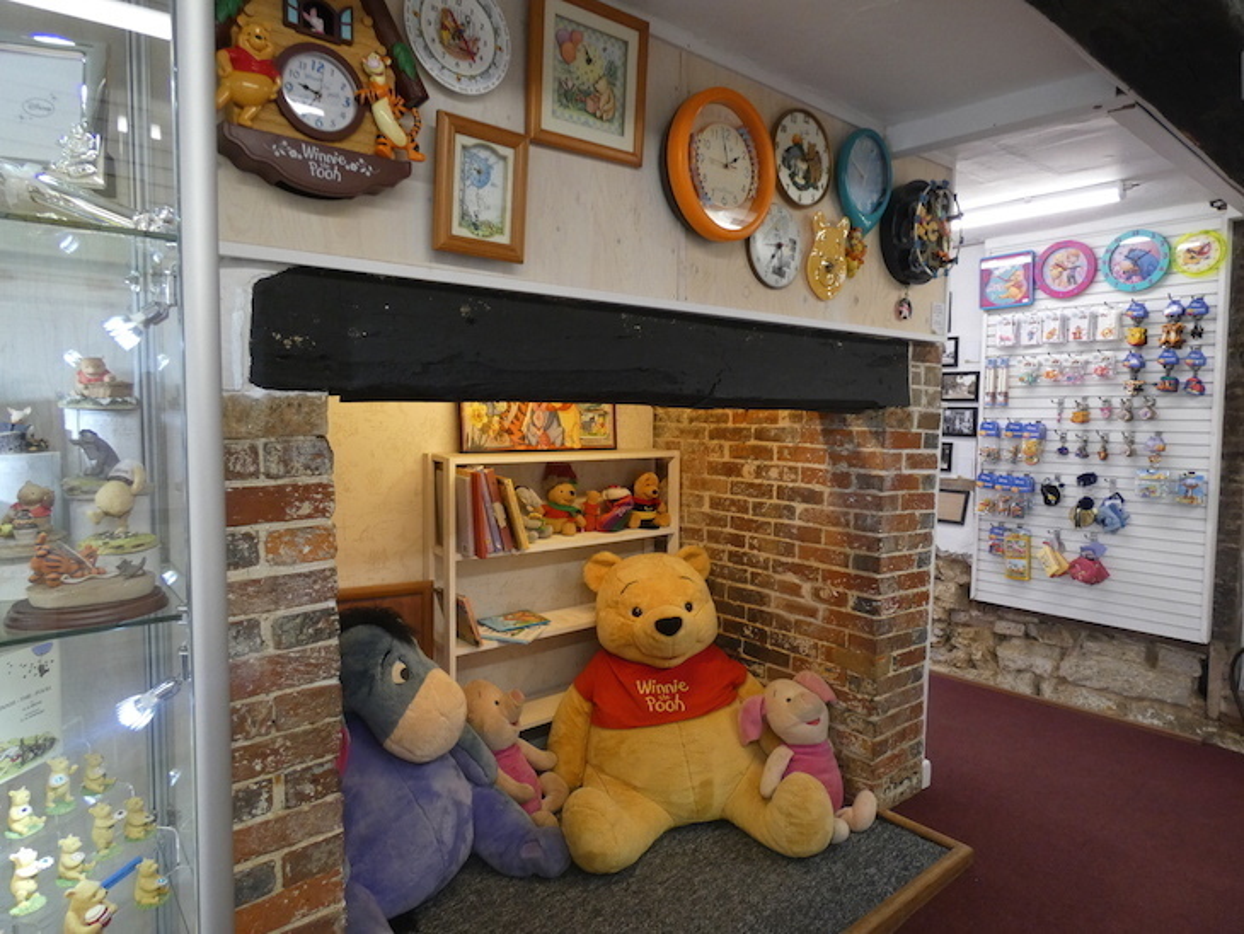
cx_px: 622
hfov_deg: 81.7
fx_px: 719
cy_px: 467
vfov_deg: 66.0
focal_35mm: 20
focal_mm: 3.6
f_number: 2.8
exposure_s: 1/60
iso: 250
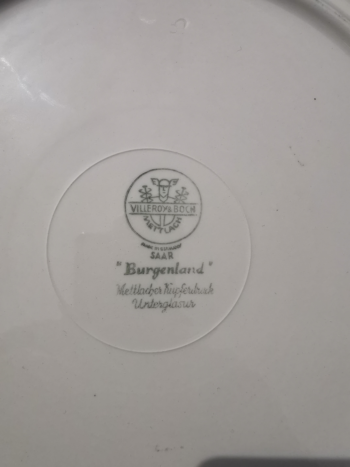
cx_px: 175
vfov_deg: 65.3
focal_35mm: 27
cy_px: 234
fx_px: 364
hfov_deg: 51.4
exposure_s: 1/4505
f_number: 2.2
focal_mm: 2.26
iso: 50
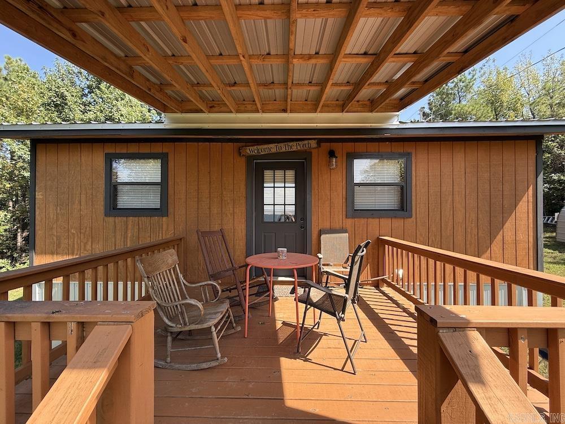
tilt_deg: +1.6
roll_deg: -0.3
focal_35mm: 14
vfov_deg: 85.7
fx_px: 229
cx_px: 282
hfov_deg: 102.1
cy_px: 212
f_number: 2.2
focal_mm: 2.22
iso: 64
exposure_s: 1/353
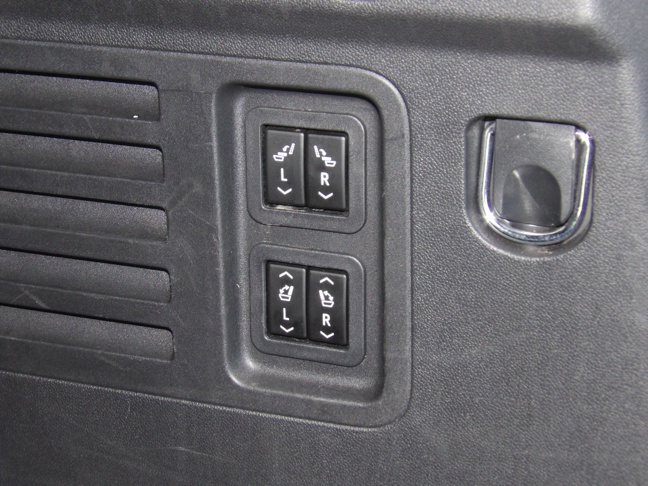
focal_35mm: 85
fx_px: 1591
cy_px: 243
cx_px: 324
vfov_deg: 17.4
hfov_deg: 23.0
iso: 500
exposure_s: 1/100
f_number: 4.1
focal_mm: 15.3
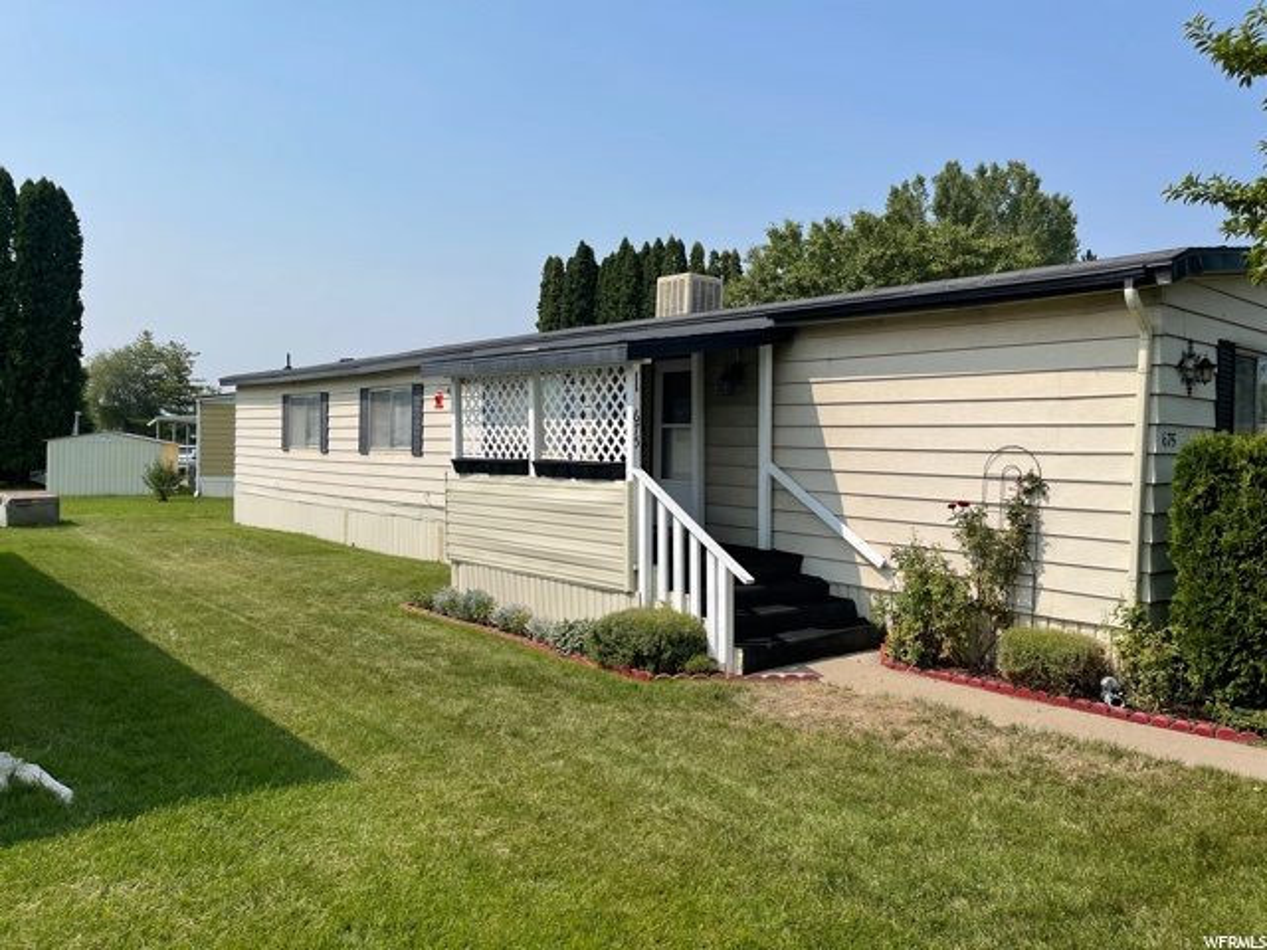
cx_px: 634
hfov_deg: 67.3
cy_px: 475
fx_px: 952
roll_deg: -0.9
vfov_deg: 53.1
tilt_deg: -1.1
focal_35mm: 26
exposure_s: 1/5376
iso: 32
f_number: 1.6
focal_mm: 5.1
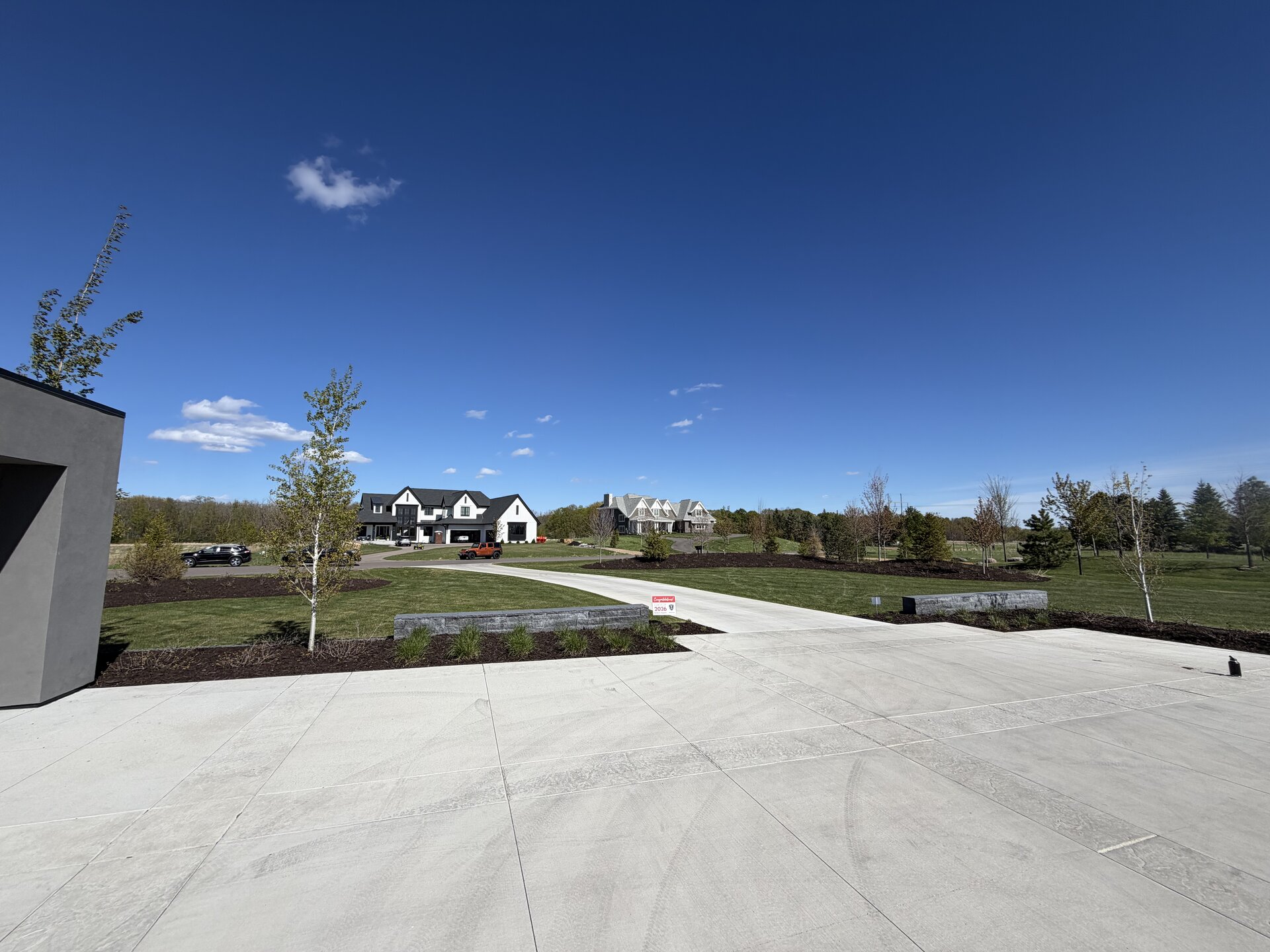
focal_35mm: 14
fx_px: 514
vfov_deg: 85.7
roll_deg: +2.2
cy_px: 476
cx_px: 635
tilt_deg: +7.8
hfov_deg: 102.1
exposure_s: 1/1339
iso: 25
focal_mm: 2.22
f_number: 2.2
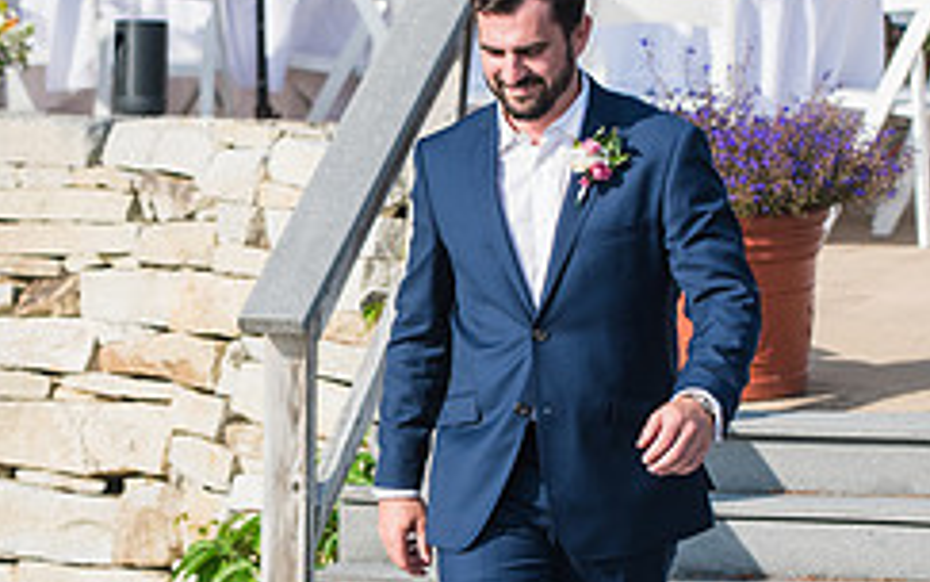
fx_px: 5882
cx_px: 563
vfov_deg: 5.7
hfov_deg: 9.0
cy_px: 436
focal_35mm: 232
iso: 200
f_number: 4
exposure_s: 1/1600
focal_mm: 82
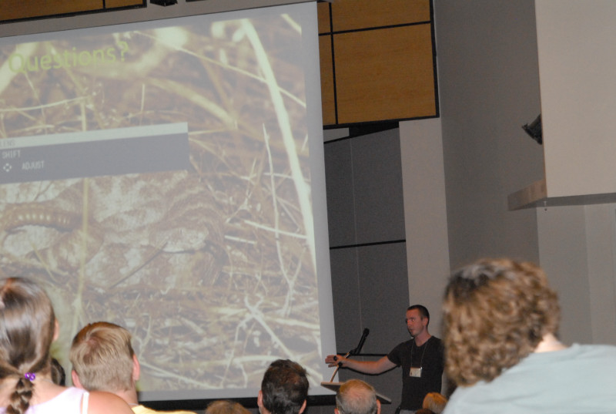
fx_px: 1697
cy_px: 207
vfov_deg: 13.9
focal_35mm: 99
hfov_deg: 20.6
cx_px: 308
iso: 1600
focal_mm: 66
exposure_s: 1/30
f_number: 5.6
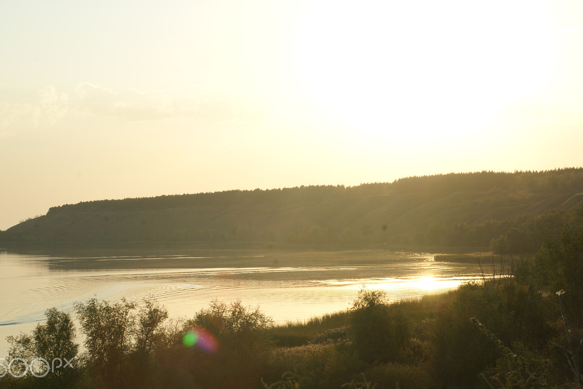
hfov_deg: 28.4
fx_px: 1150
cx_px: 311
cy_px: 194
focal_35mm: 71
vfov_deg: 19.2
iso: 100
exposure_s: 1/80
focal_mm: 60
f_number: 14
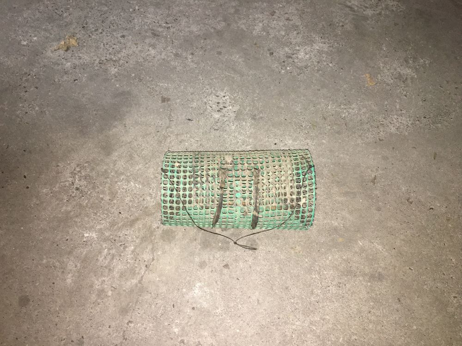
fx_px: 387
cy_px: 173
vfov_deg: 48.2
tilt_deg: -56.4
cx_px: 231
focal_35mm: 29
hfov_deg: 61.7
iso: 200
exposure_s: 1/17
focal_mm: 4.15
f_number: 2.2
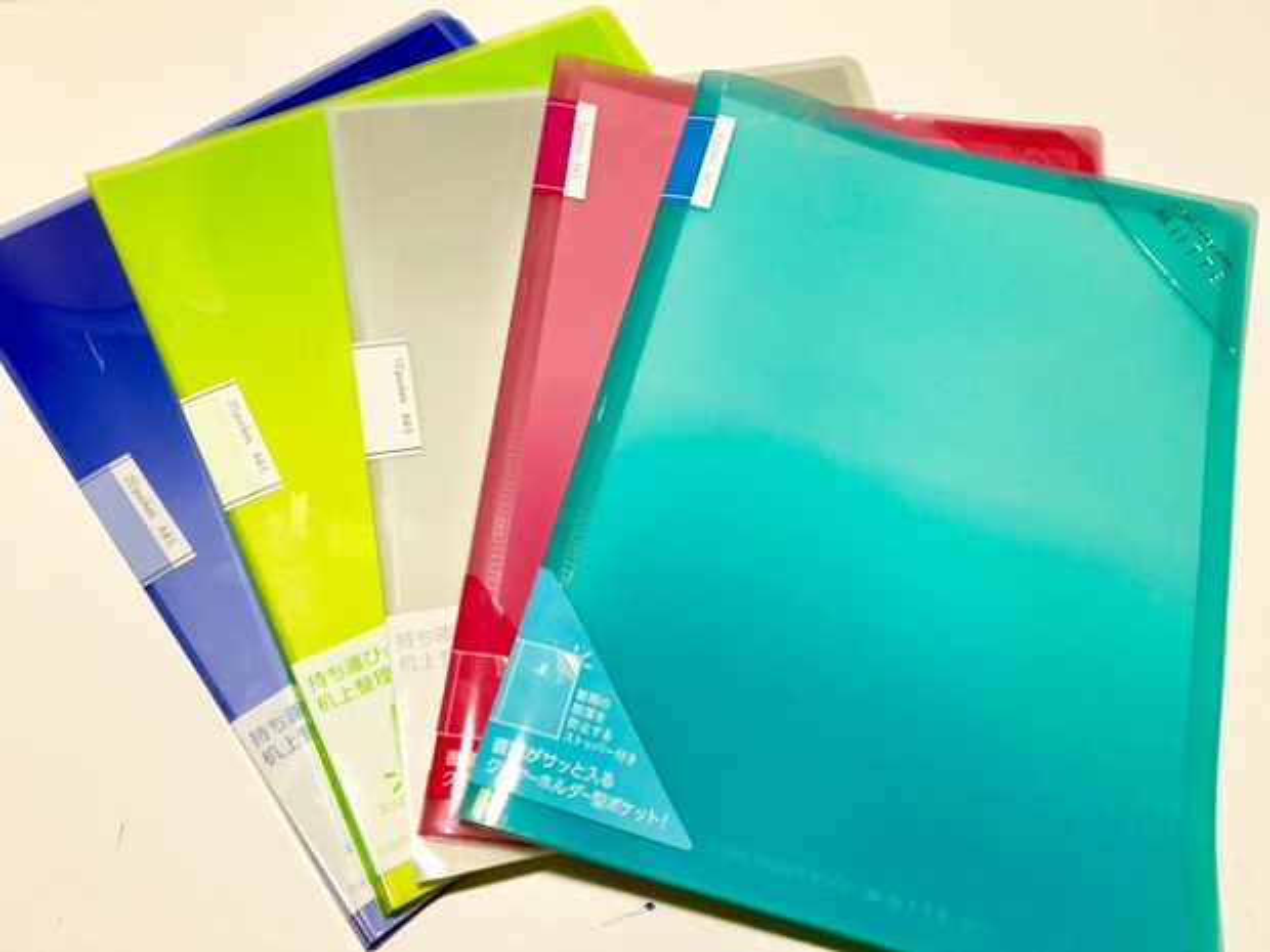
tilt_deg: -65.0
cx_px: 635
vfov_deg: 48.2
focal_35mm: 29
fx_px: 1064
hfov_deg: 61.7
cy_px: 476
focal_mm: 4.15
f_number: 2.2
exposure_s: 1/120
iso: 25
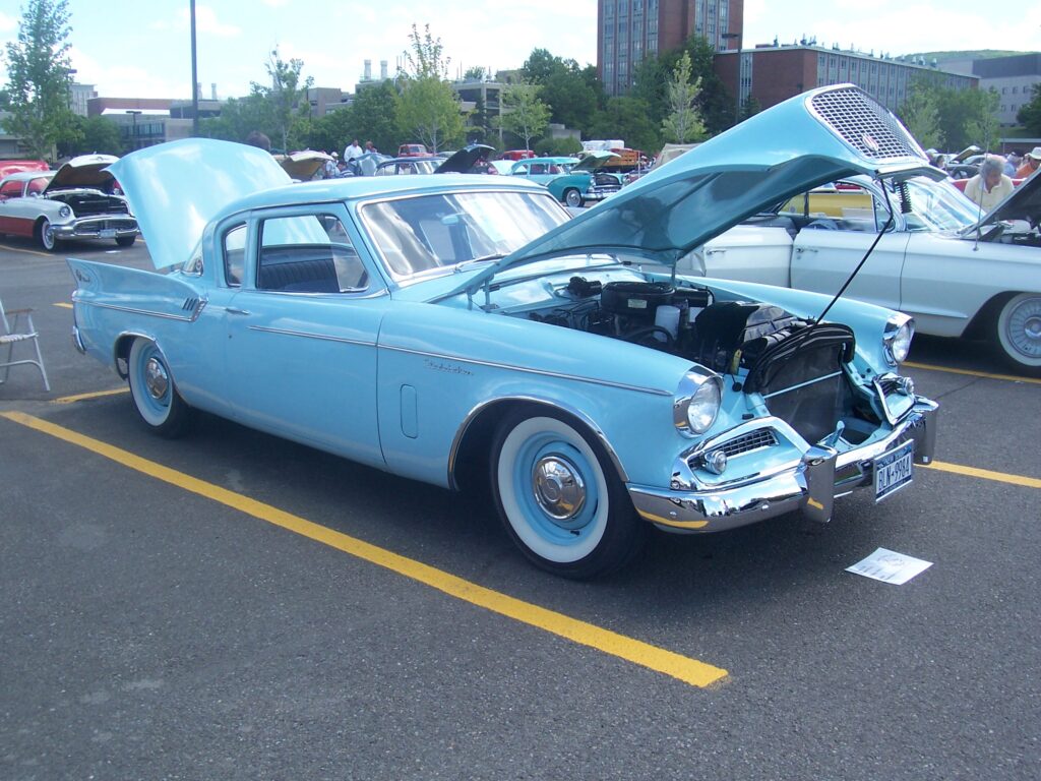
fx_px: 1022
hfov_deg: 54.0
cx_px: 520
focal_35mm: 34
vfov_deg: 41.8
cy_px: 390
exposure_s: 1/180
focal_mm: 5.6
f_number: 5.6
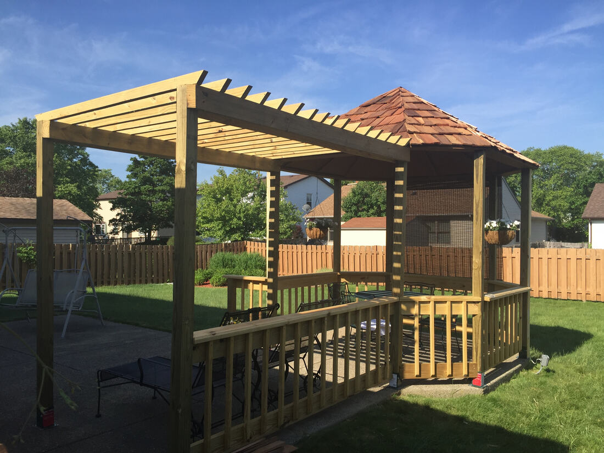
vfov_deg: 48.2
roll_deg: -0.7
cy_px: 226
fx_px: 506
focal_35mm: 29
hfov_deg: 61.7
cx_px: 302
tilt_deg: +1.0
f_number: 2.2
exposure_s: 1/1236
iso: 32
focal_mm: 4.15
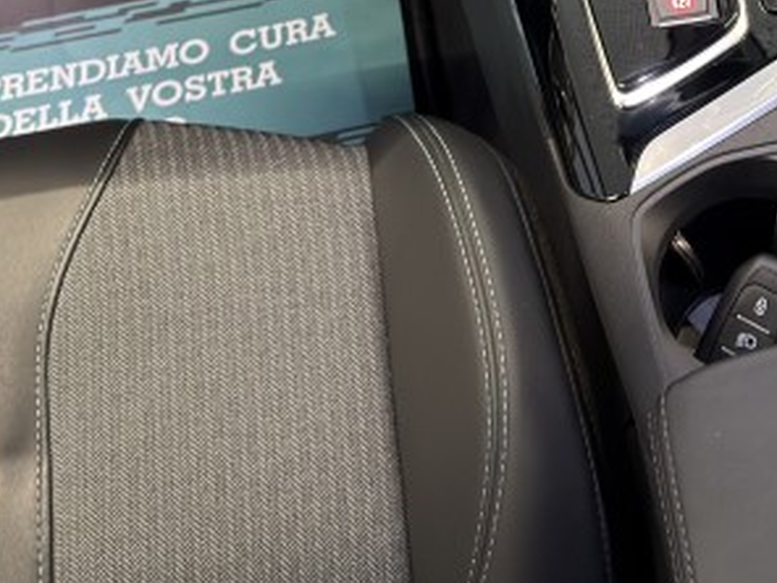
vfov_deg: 15.7
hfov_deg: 23.3
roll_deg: +4.6
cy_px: -391
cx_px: 601
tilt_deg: -42.2
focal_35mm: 83
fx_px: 1863
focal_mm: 6.76
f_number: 1.78
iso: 500
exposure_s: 1/34
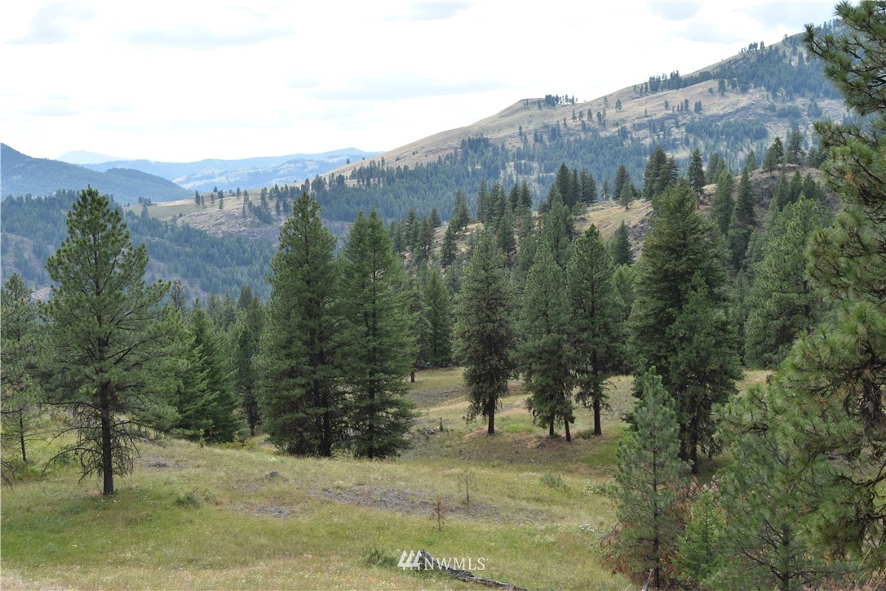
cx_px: 443
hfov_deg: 43.6
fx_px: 1107
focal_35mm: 45
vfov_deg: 29.9
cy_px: 296
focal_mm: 30
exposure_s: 1/320
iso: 200
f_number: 9
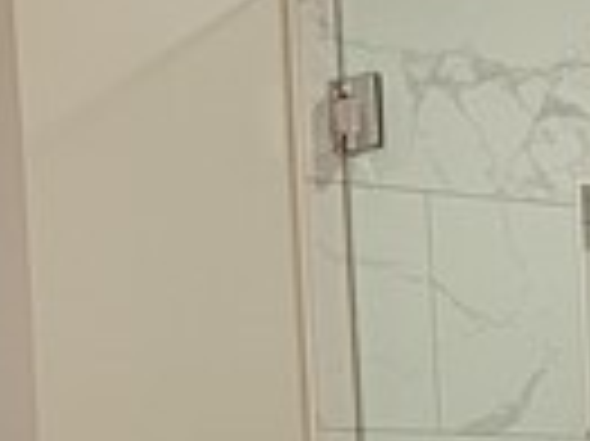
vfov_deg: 7.5
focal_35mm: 188
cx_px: 347
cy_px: 950
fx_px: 3201
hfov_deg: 10.5
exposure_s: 1/120
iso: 200
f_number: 1.8
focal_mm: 6.7
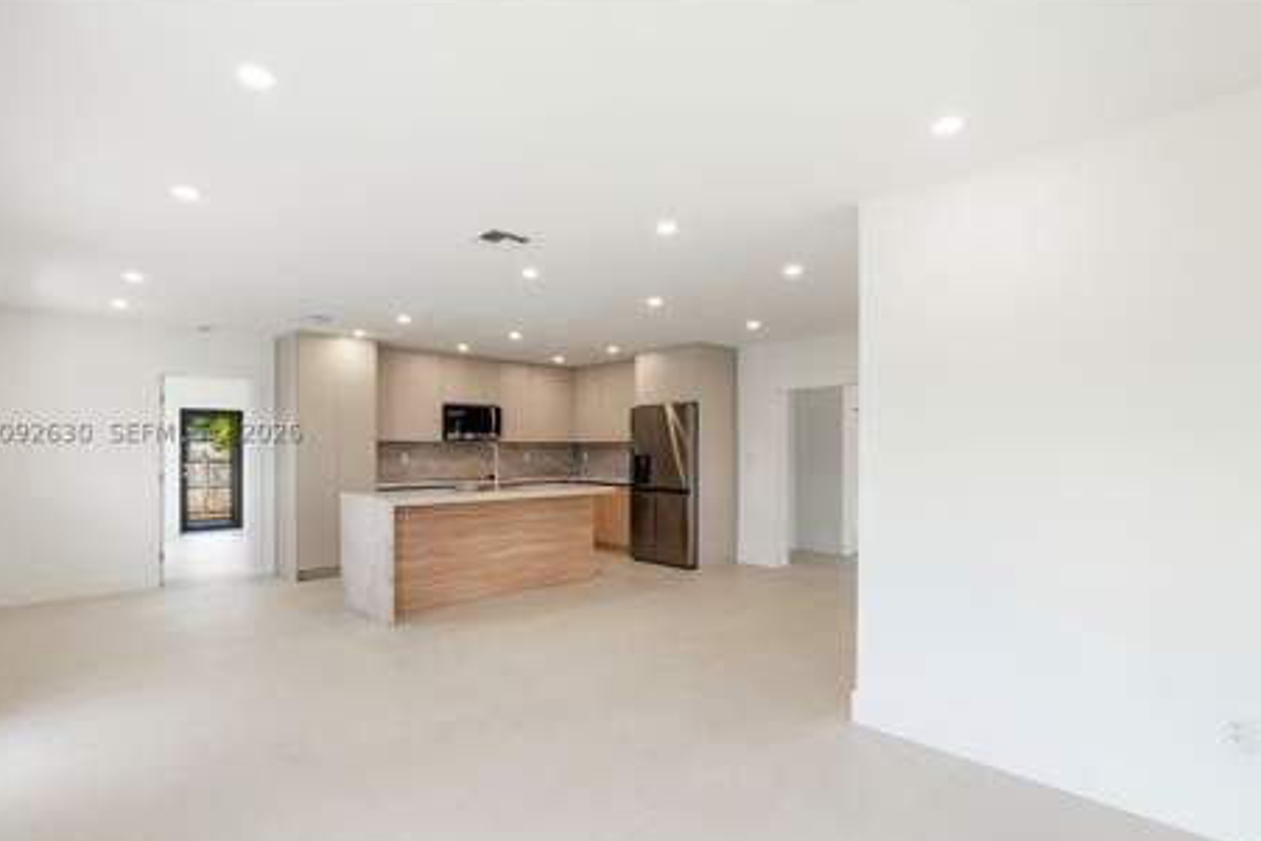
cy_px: 429
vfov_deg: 68.8
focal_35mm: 18
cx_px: 612
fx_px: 614
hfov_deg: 91.5
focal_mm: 11
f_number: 6.3
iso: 250
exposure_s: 1/640
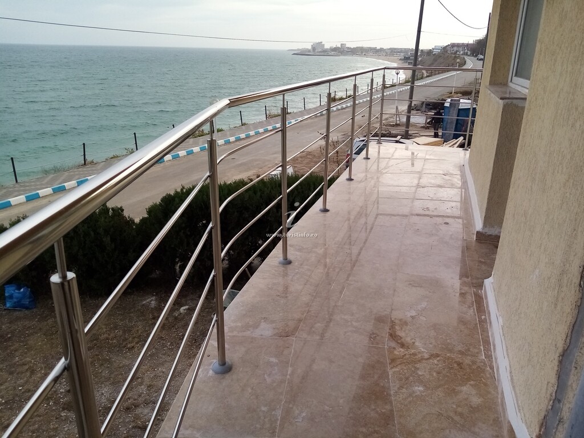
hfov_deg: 67.3
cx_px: 292
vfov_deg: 53.1
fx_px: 439
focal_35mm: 26
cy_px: 219
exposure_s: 1/629
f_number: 1.8
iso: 108
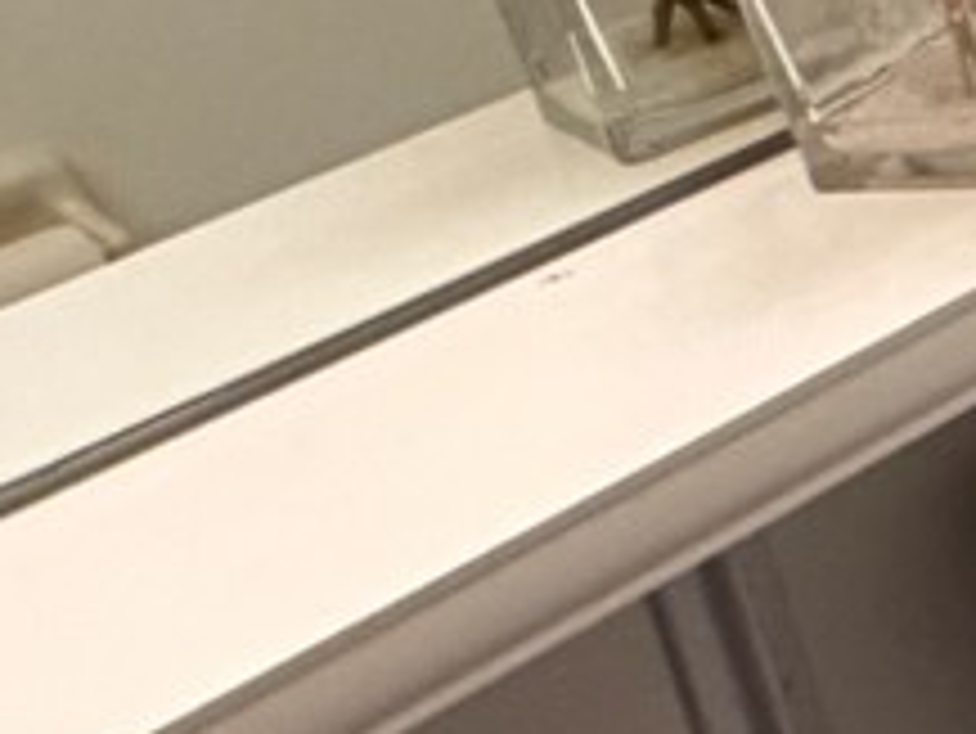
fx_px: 2906
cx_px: 3193
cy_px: -693
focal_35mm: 103
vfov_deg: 12.7
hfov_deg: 10.4
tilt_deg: -13.0
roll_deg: +8.0
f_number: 2.2
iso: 200
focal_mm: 2.22
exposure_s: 1/120
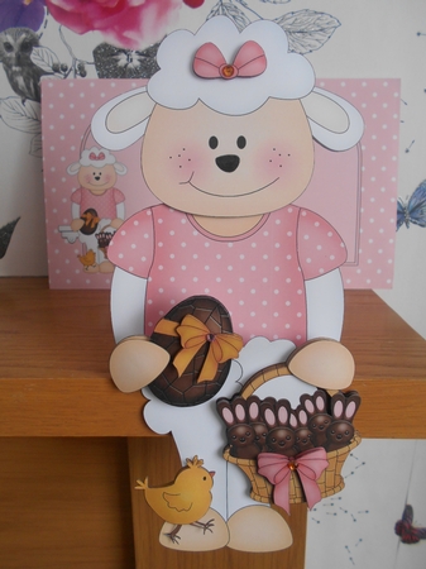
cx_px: 213
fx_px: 427
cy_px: 284
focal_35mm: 26
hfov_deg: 53.0
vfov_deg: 67.3
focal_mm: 4.6
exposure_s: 1/30
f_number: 3.2
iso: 250
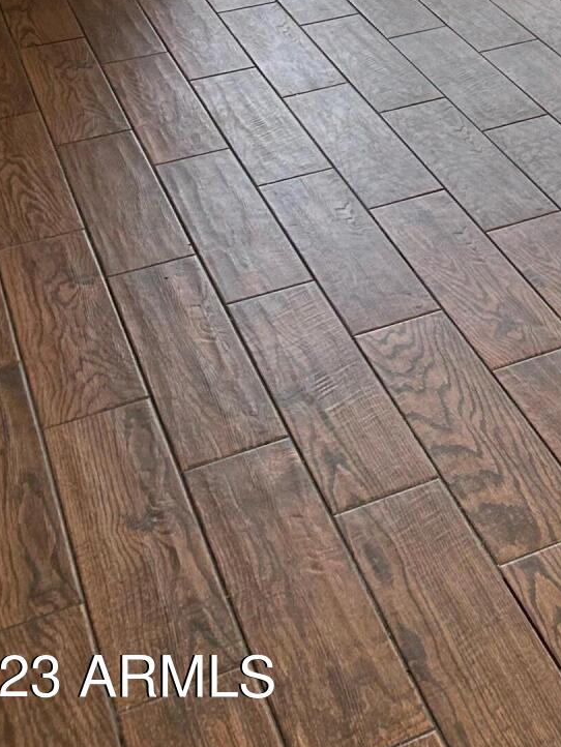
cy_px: -263
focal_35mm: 72
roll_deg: +0.2
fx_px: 1555
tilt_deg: -9.2
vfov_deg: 23.4
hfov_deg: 19.1
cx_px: 704
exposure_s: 1/60
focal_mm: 5.7
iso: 80
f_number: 1.5
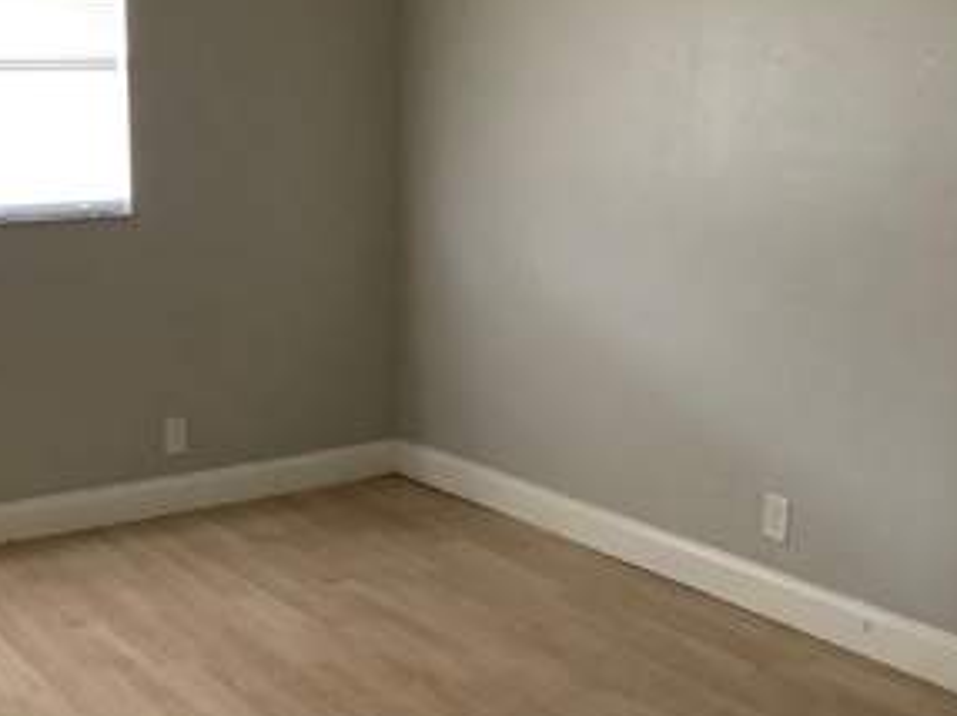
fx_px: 1436
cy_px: 403
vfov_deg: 28.0
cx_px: 194
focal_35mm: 52
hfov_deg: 35.7
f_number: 2.4
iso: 500
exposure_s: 1/30
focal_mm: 3.3
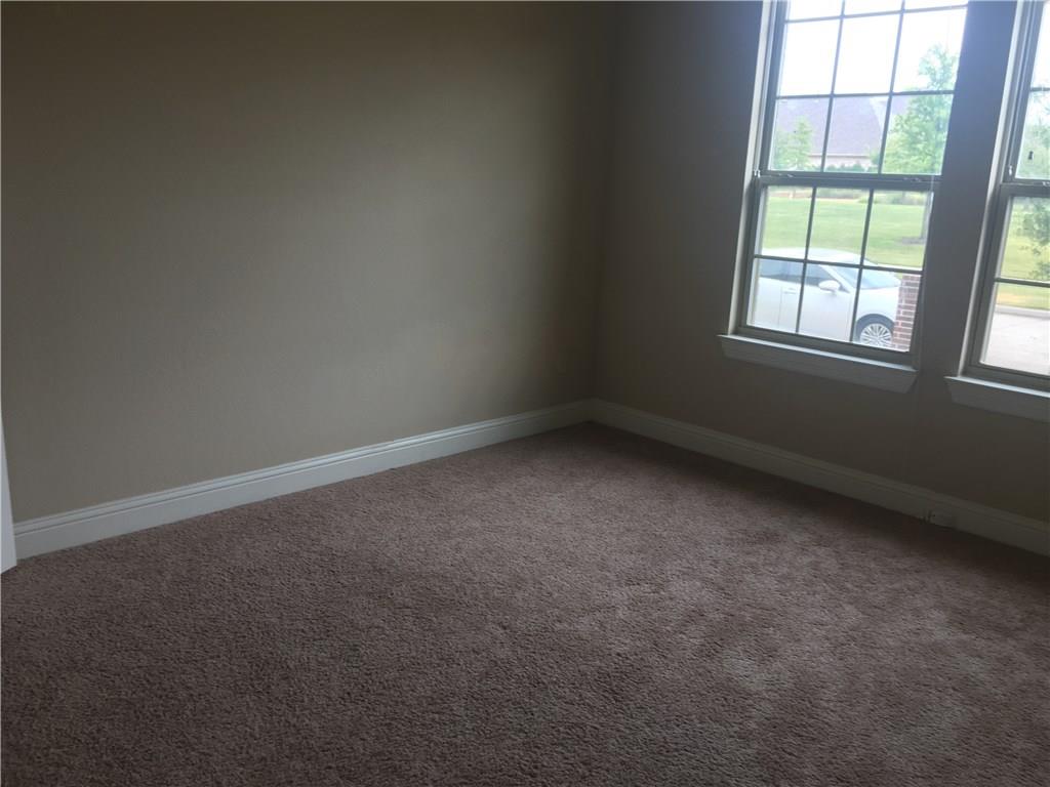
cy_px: 394
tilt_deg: -14.7
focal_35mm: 29
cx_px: 525
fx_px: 880
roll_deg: -1.2
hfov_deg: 61.7
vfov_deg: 48.2
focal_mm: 4.15
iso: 25
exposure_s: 1/60
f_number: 2.2
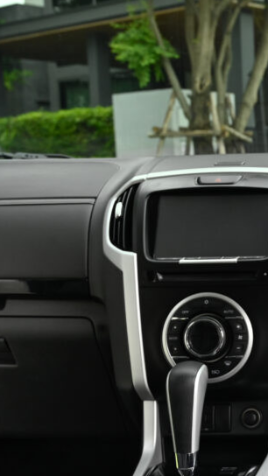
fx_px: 859
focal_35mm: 68
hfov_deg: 15.9
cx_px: 432
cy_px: 294
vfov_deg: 30.9
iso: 800
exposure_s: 1/50
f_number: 7.1
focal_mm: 34.5
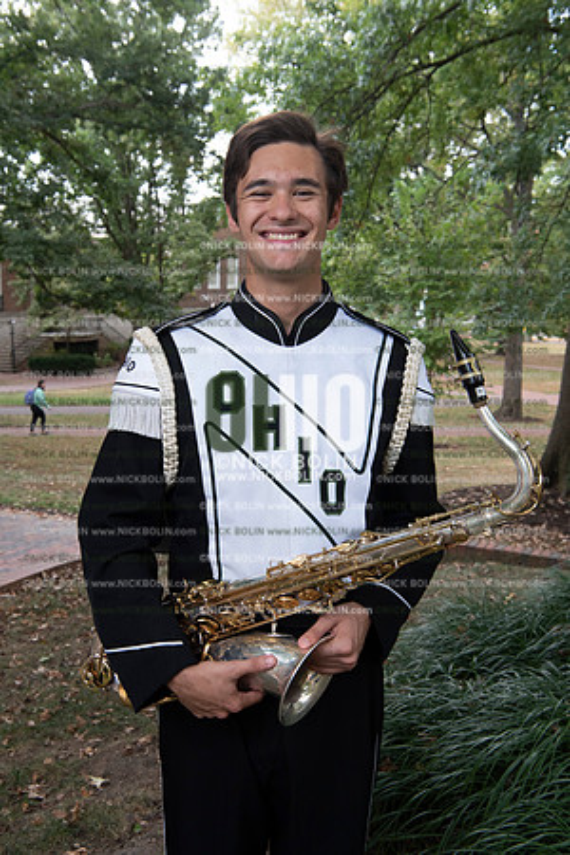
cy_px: 428
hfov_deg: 33.4
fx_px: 950
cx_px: 285
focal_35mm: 40
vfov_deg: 48.5
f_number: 8
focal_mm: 40
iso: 800
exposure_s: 1/100
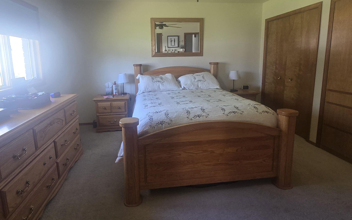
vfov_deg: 61.6
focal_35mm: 19
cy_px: 85
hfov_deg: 87.9
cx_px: 169
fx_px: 182
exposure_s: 1/60
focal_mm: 2.2
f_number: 2.2
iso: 200
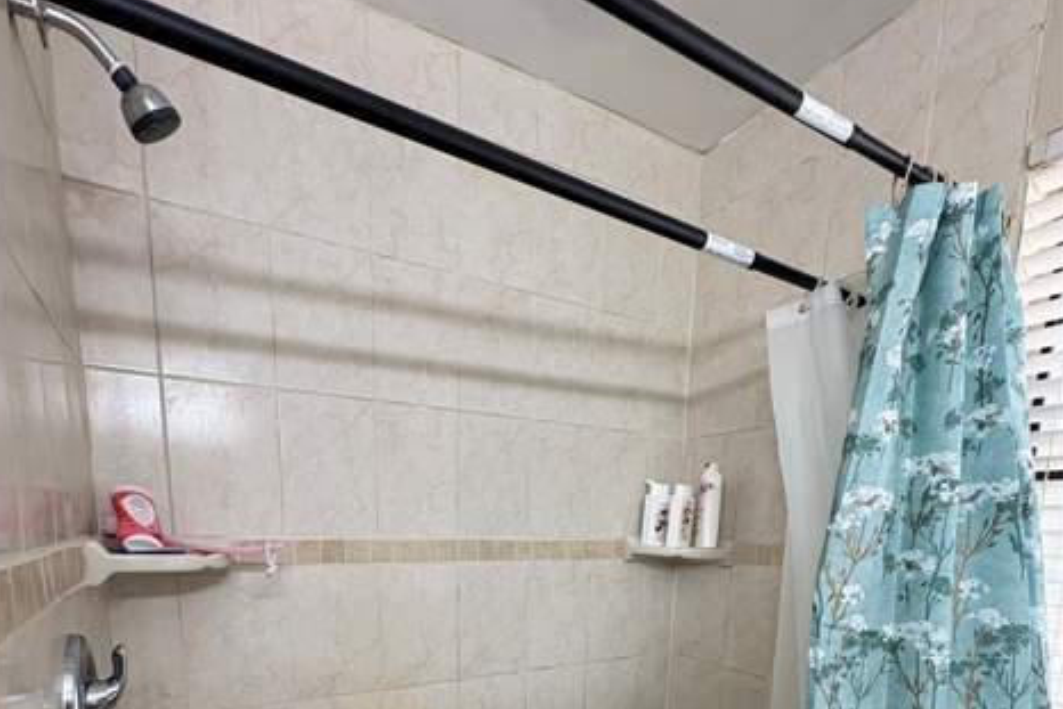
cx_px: 518
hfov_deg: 83.9
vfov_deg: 55.0
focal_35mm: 20
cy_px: 620
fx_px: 591
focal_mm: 2.22
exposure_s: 1/120
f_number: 2.2
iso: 200
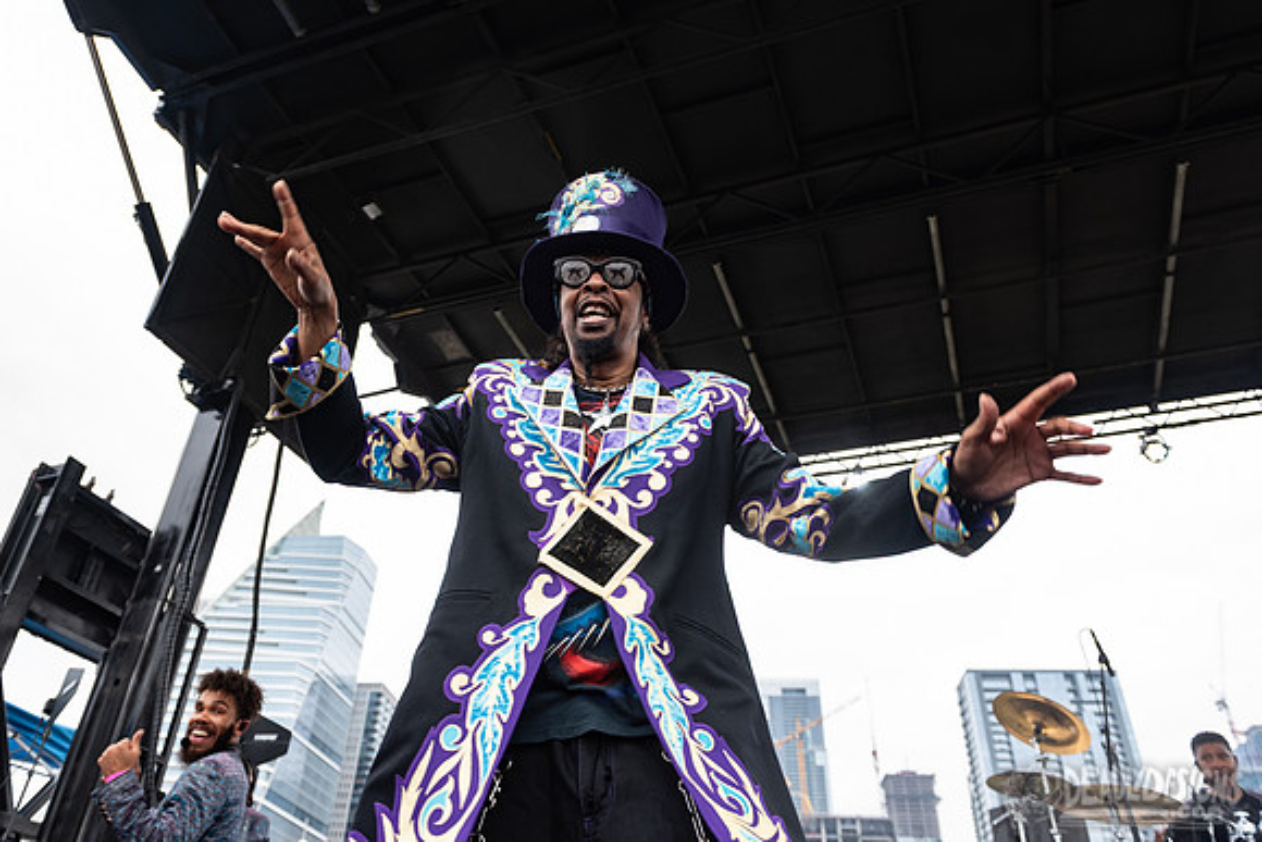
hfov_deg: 66.3
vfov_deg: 47.0
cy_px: 359
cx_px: 588
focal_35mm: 28
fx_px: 966
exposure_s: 1/200
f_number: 4
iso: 400
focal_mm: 24
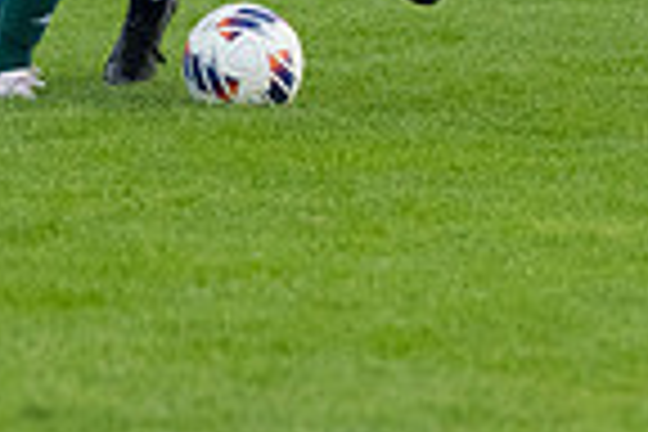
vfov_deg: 1.0
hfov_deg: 1.5
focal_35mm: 1370
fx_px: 24658
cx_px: 297
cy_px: -389
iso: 3200
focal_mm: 340
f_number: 5.6
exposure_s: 1/2000
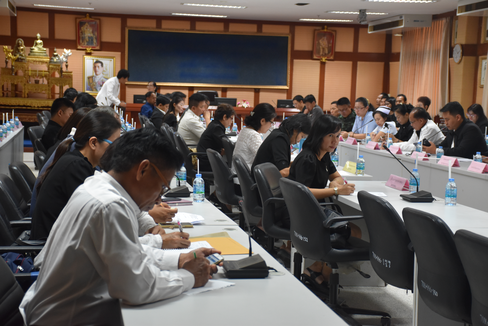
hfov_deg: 29.9
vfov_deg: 20.2
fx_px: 915
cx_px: 244
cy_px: 163
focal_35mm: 68
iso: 1400
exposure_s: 1/60
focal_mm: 45
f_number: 4.5
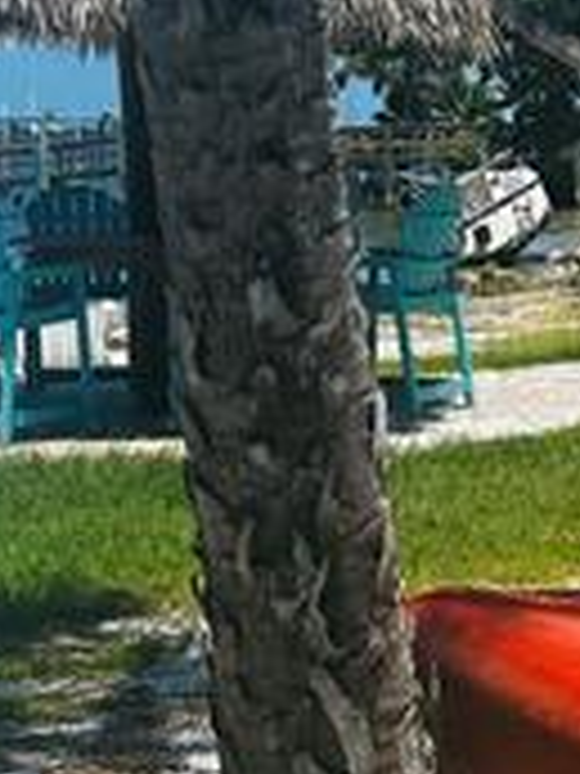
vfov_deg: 17.0
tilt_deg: -5.2
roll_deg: +1.3
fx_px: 2591
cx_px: 472
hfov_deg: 12.7
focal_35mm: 116
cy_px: 464
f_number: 1.5
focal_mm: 5.7
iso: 50
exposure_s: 1/4115
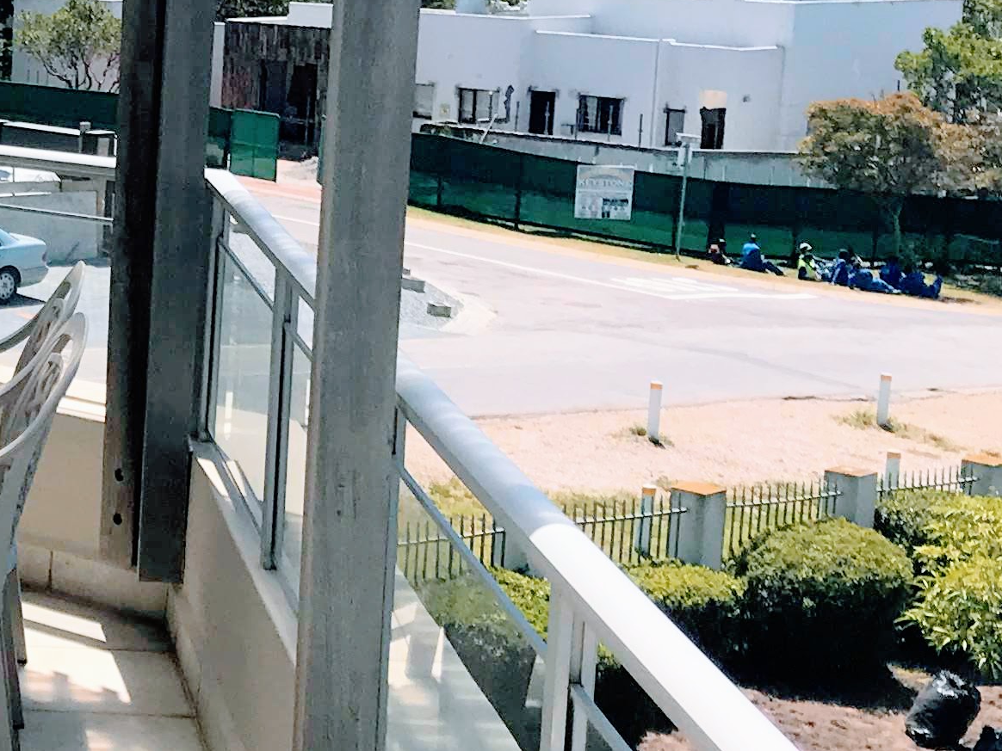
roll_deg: -1.3
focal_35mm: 97
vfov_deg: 15.2
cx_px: -348
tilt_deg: -10.4
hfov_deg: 18.6
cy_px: 355
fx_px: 2808
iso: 20
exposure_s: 1/2740
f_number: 1.8
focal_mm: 3.99
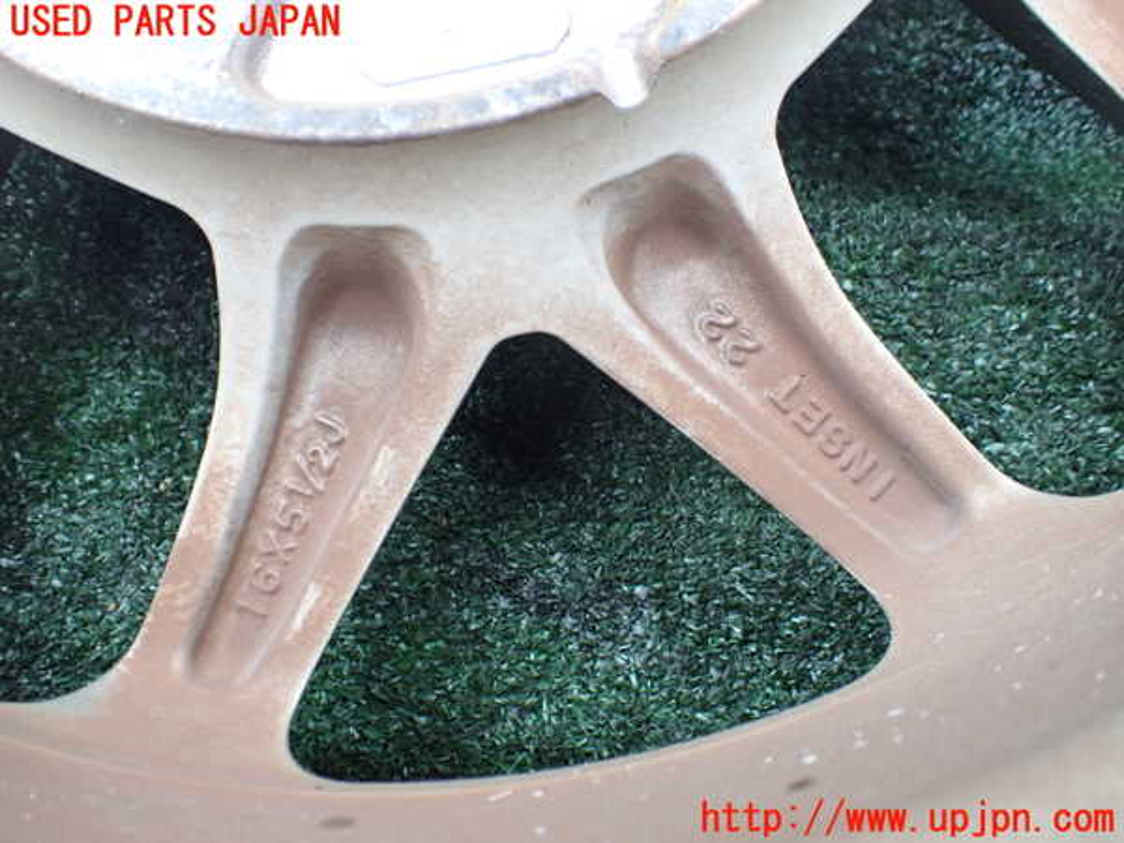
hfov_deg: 60.0
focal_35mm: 30
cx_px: 562
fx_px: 974
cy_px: 422
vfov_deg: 46.8
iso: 250
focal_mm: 5.4
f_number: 2.3
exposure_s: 1/125
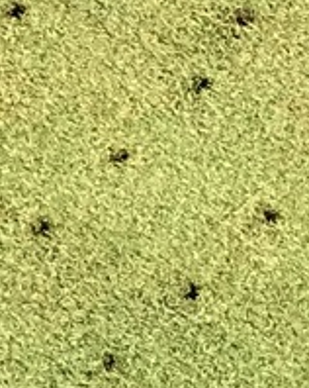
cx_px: -565
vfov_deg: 4.2
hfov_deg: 3.4
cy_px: -478
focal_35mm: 450
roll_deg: -1.6
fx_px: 5152
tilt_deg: -29.0
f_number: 2.8
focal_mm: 6.6
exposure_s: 1/372
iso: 20
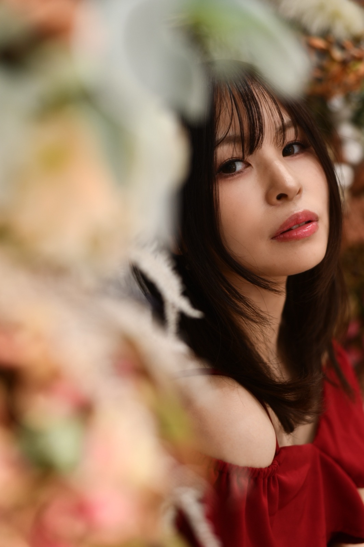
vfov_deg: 39.6
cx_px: 182
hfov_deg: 27.0
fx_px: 759
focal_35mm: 50
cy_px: 274
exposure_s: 1/125
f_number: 2.8
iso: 200
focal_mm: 50
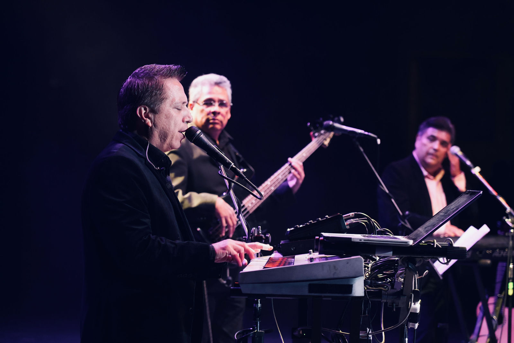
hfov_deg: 19.5
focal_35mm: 105
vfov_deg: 13.0
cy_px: 172
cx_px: 257
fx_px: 1499
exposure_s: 1/320
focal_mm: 105
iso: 4000
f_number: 4
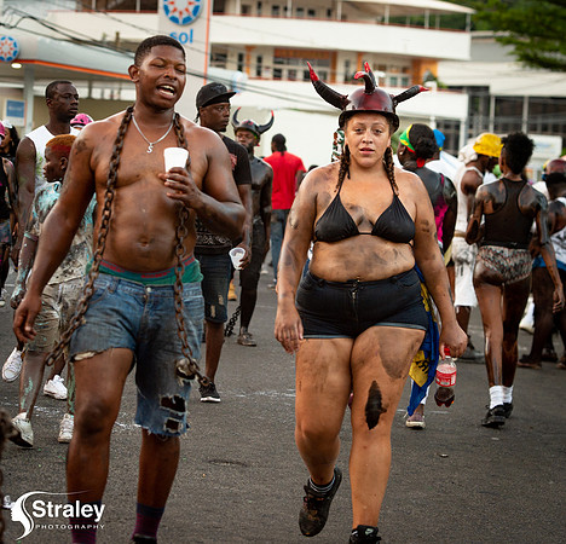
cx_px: 277
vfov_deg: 12.9
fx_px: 2414
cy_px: 231
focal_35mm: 133
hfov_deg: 13.4
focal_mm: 92
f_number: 5
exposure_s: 1/200
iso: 720
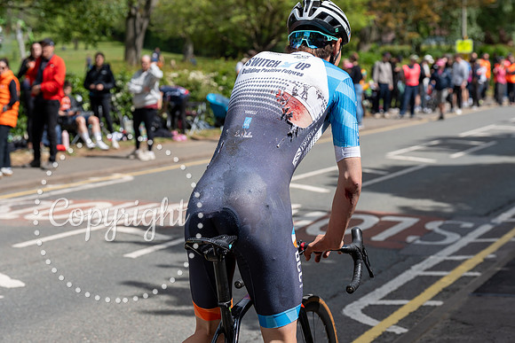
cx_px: 258
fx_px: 1202
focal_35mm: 84
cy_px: 172
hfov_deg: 24.2
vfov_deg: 16.3
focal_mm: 84
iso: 200
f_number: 5.6
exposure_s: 1/1000
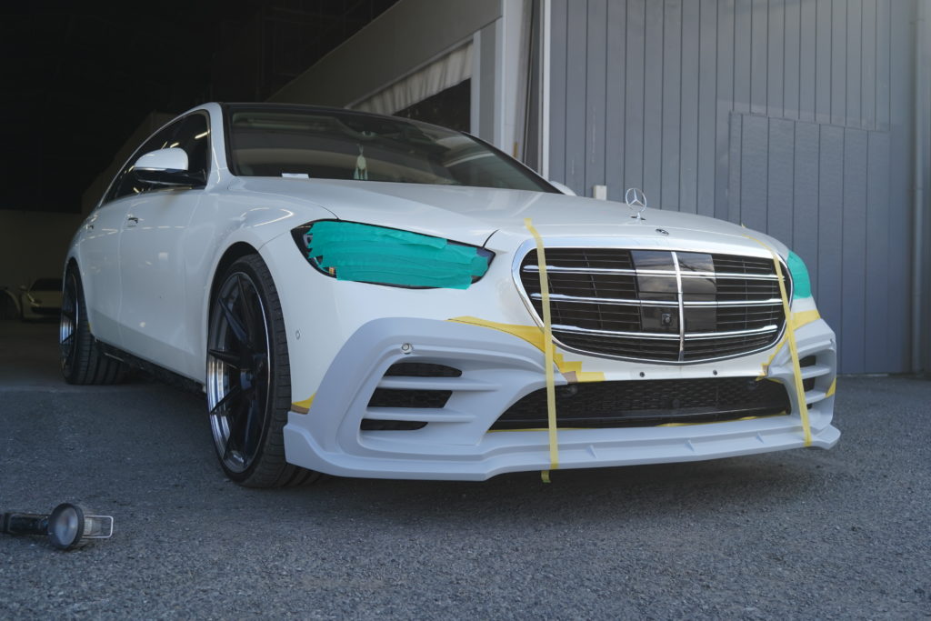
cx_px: 466
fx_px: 1009
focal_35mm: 39
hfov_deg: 49.5
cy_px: 310
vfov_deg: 34.2
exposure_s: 1/160
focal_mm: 39
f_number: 5
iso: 250
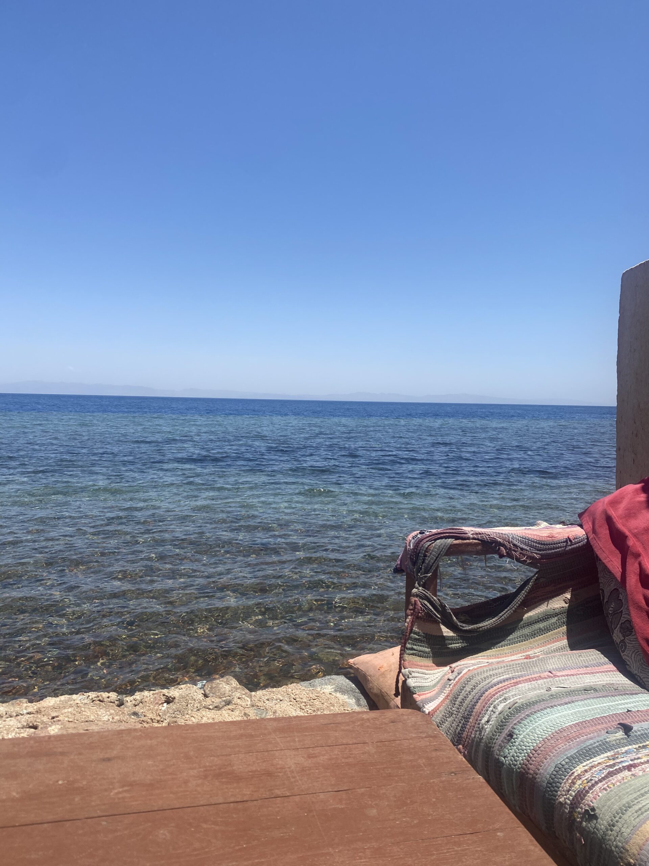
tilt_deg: -0.6
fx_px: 650
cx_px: 324
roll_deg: -2.0
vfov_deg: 67.3
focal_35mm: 26
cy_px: 433
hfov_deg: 53.1
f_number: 1.8
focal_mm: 4.25
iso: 32
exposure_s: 1/3731
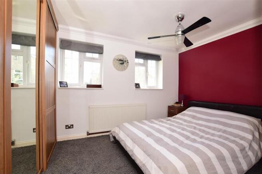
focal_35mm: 15
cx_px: 131
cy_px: 87
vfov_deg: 77.3
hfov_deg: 100.4
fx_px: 109
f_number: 9
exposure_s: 1/20
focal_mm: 10
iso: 200
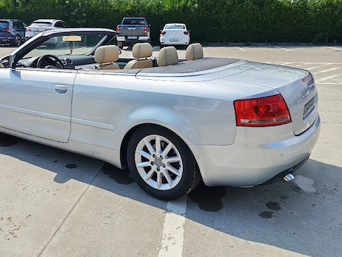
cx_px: 147
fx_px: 356
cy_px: 98
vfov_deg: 39.5
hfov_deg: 51.2
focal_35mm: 36
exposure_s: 1/1429
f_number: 1.9
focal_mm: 6.12
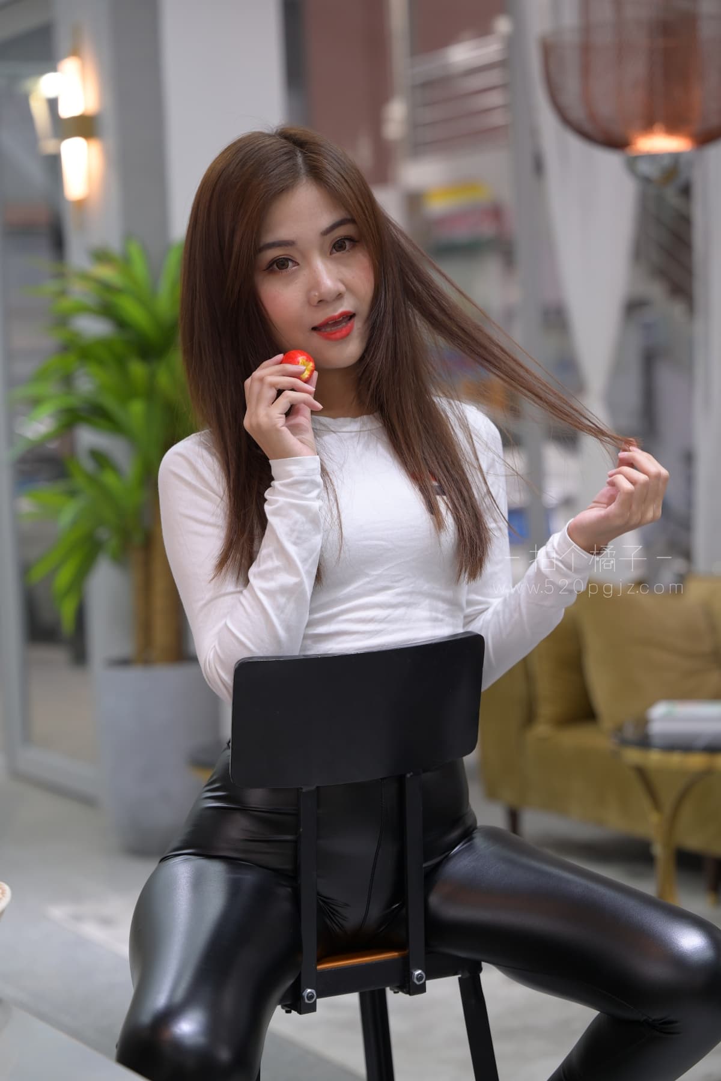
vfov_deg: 26.3
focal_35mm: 77
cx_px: 360
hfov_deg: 17.7
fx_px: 2313
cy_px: 540
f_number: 3.5
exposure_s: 1/80
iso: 250
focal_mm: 77
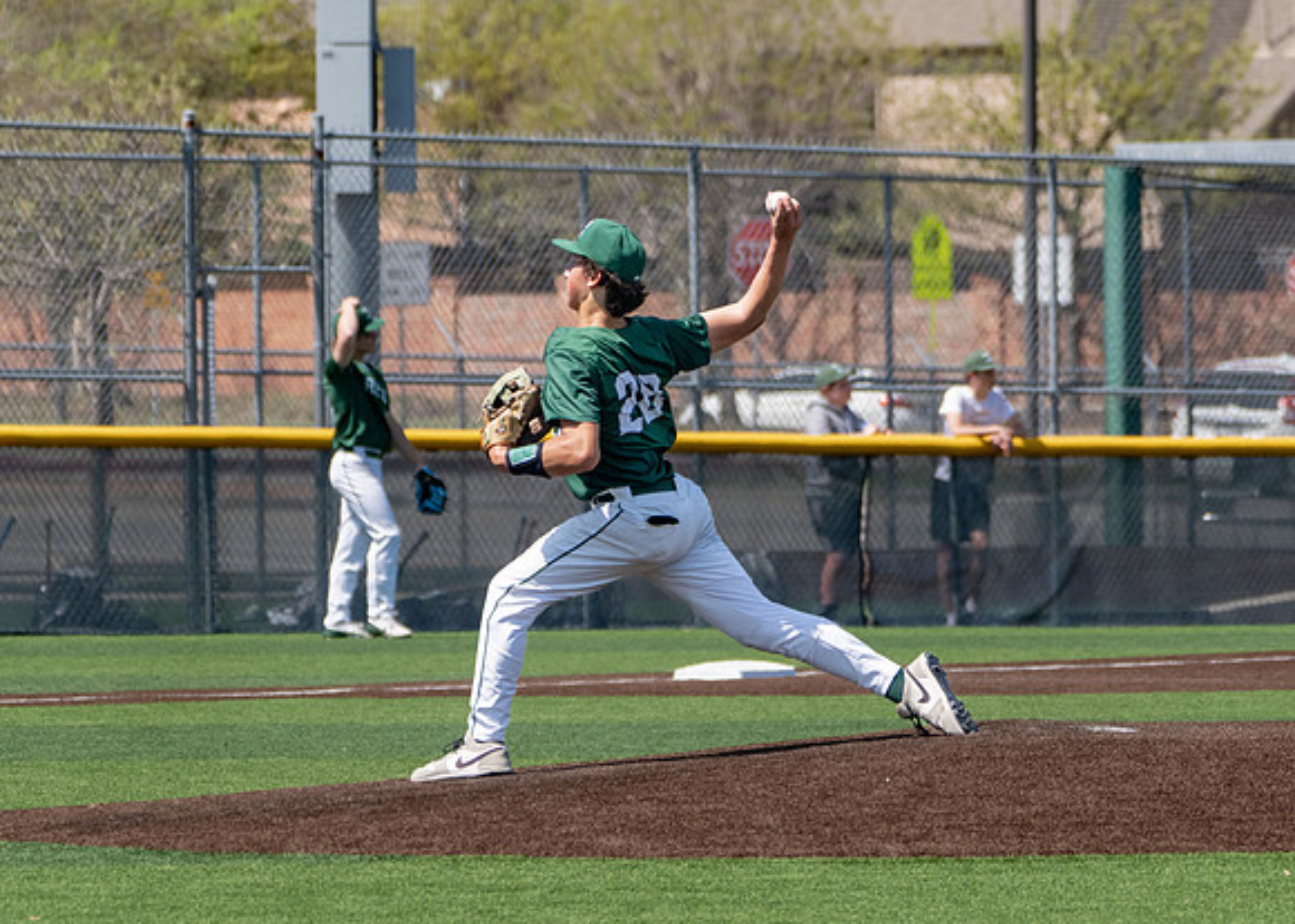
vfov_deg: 4.1
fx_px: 13031
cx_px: 755
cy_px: 389
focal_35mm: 354
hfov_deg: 5.7
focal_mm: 245
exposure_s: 1/2000
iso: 640
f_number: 8
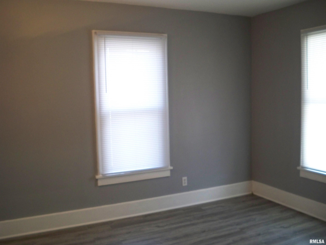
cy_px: 122
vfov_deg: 40.7
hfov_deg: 52.6
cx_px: 163
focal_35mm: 35
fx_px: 330
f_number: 3.1
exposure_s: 1/60
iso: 320
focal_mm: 6.3
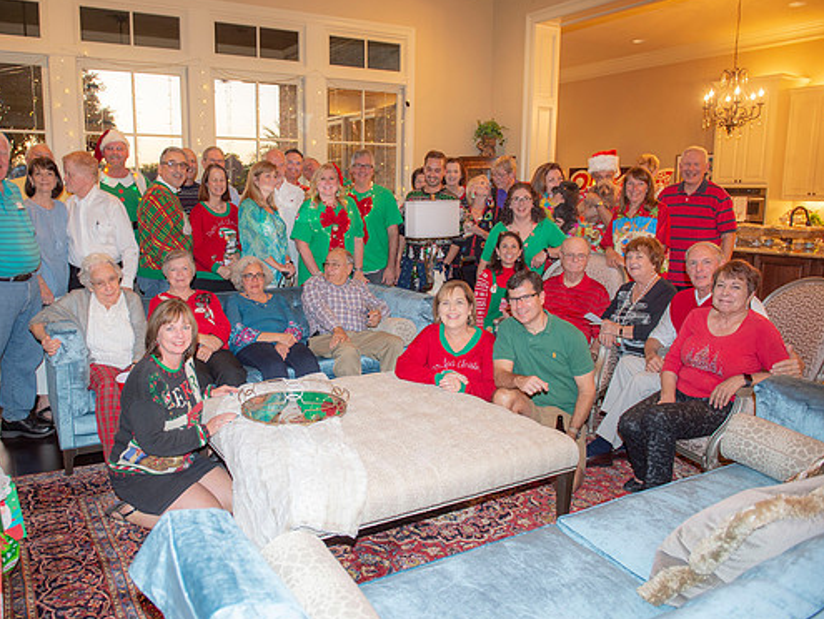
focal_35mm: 27
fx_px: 643
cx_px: 346
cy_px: 311
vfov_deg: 51.4
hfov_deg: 64.9
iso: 800
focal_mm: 24
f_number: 3.5
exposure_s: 1/60
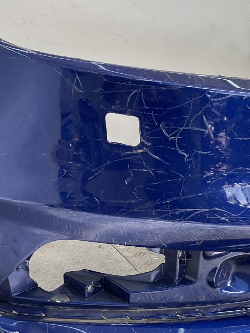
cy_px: 191
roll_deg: -4.3
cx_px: 156
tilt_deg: -21.2
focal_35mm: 58
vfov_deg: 33.2
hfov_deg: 25.2
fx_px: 559
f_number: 1.8
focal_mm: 3
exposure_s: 1/224
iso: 16
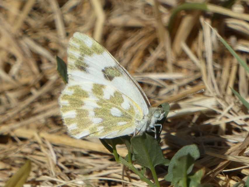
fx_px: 6597
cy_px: 94
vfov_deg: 1.6
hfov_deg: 2.2
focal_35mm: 917
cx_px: 124
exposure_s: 1/320
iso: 80
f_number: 5.6
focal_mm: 164.2
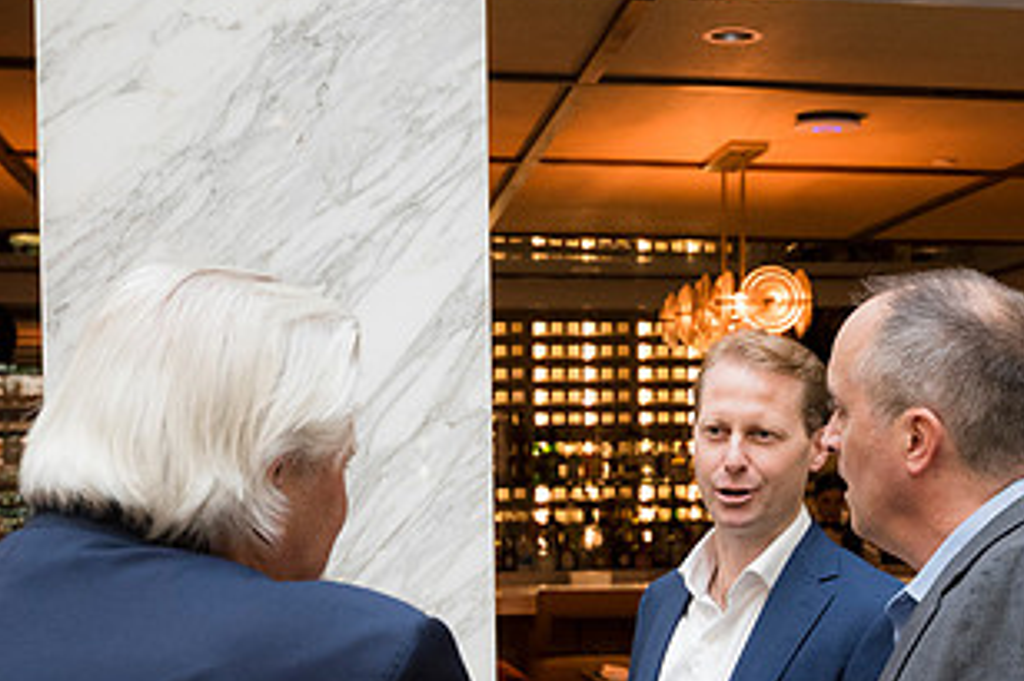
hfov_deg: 30.3
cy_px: 620
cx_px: 695
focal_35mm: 66
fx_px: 1876
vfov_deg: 20.2
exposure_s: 1/125
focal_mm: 35
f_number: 4.5
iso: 2200
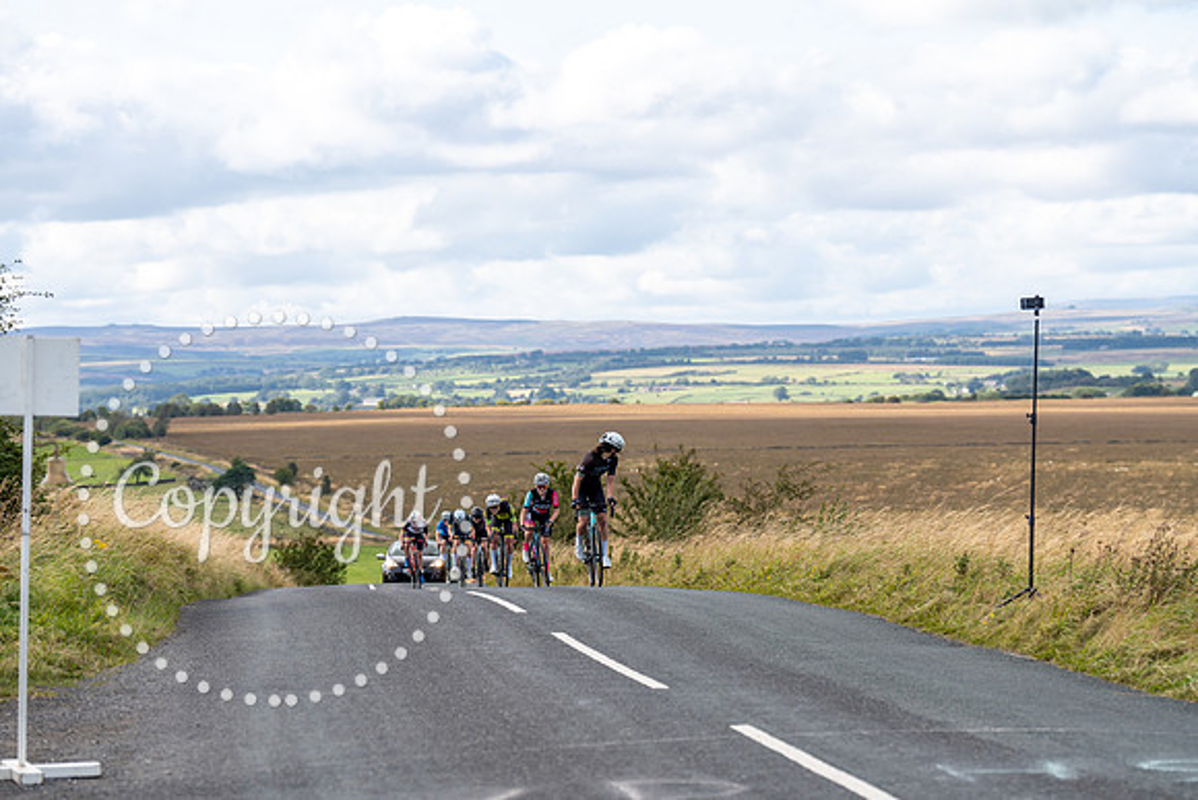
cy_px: 400
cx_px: 599
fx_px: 3595
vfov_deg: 12.7
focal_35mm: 108
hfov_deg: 18.9
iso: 100
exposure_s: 1/800
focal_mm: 108
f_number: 4
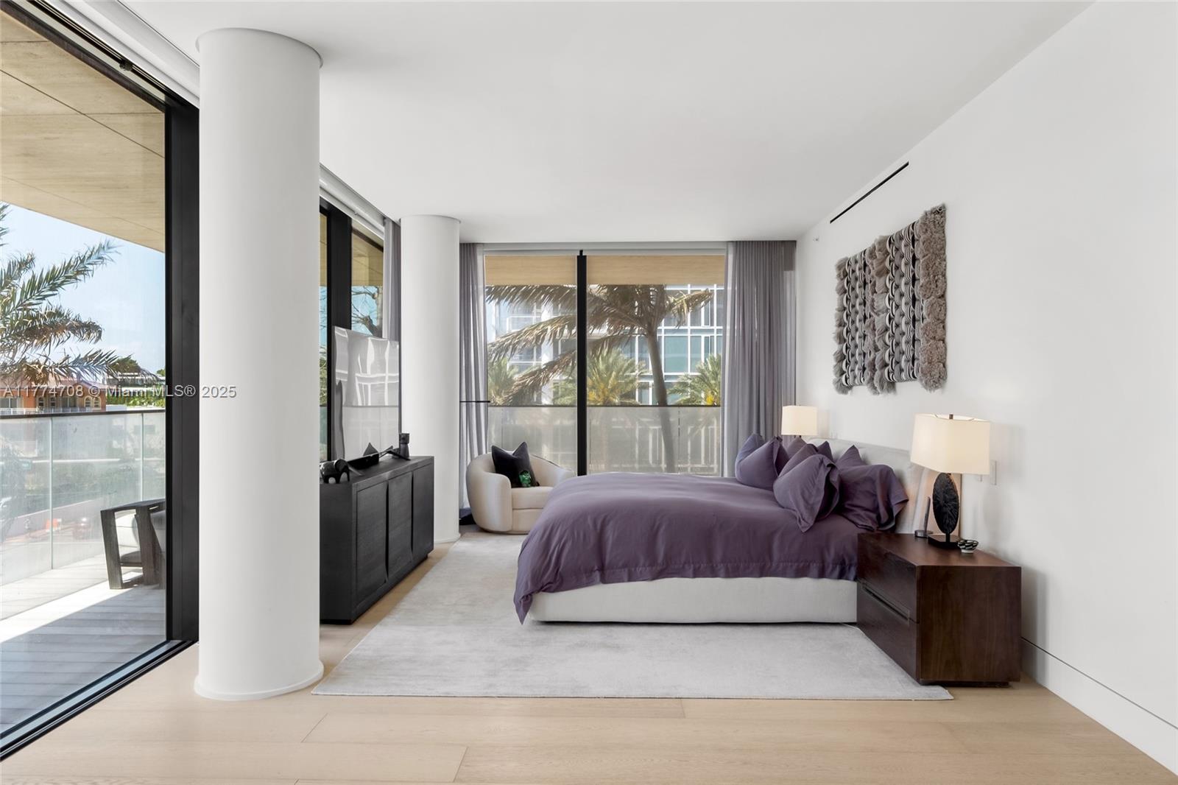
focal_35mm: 24
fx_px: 785
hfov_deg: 73.8
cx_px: 589
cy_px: 392
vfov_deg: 53.1
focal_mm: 24
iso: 200
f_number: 11
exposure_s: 1/5
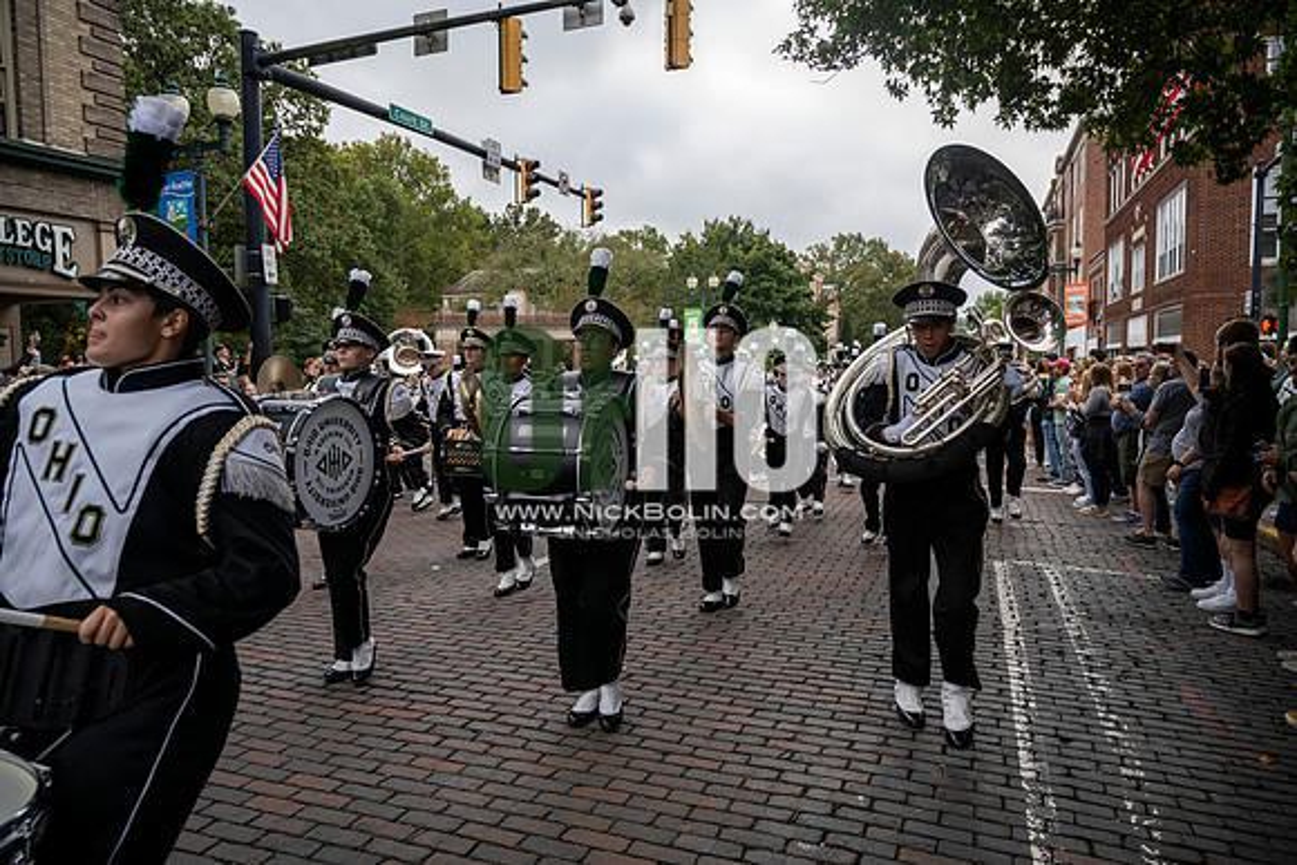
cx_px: 648
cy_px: 432
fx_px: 865
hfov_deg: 73.7
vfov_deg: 53.2
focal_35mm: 24
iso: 500
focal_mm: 24
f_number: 4
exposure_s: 1/1600
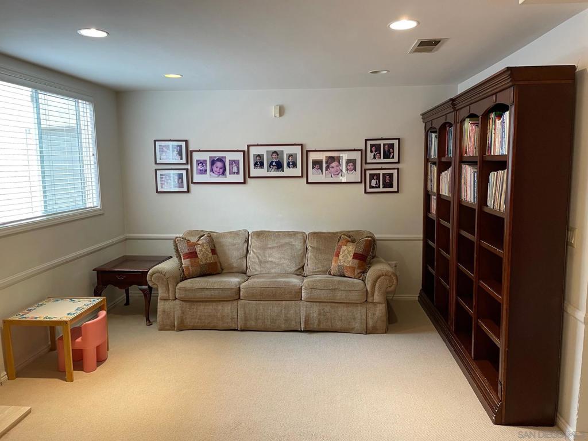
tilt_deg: -7.0
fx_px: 442
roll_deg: +1.1
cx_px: 294
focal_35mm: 26
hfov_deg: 67.3
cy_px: 220
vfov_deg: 53.1
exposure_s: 1/60
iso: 100
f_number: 1.6
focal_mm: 4.2
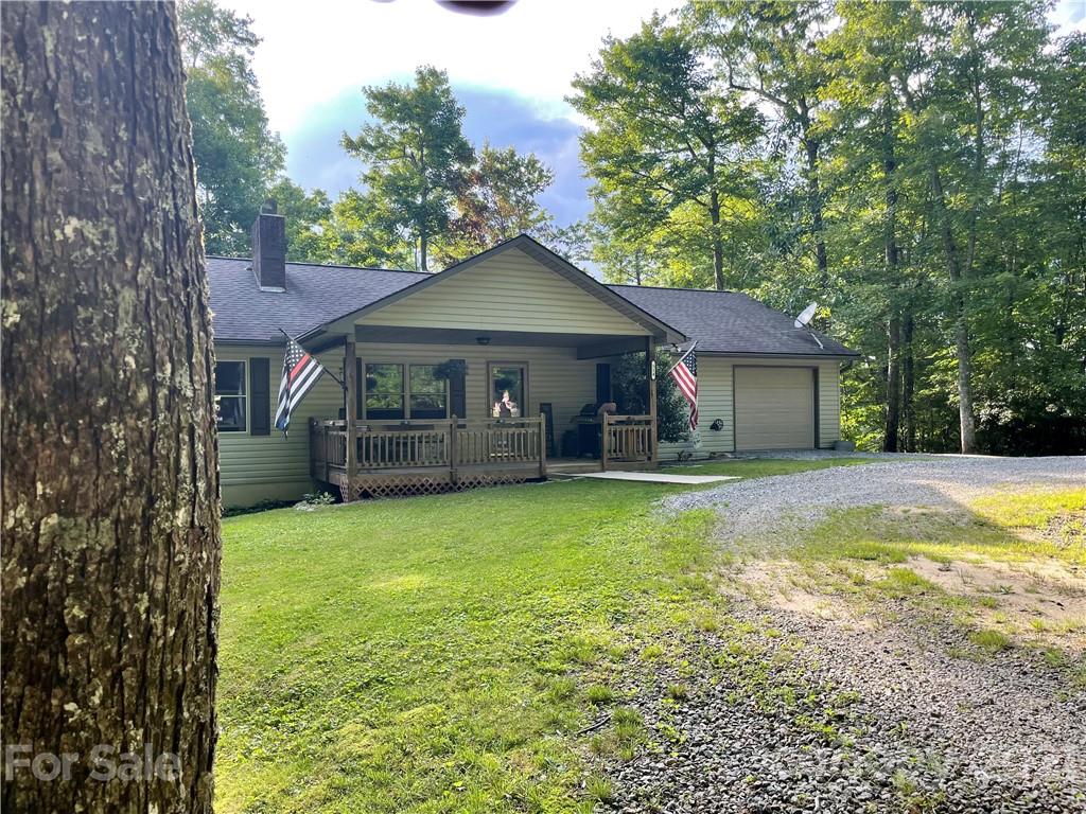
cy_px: 407
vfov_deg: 53.1
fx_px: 816
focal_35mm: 26
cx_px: 543
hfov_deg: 67.3
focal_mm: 4.2
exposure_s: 1/344
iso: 32
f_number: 1.6
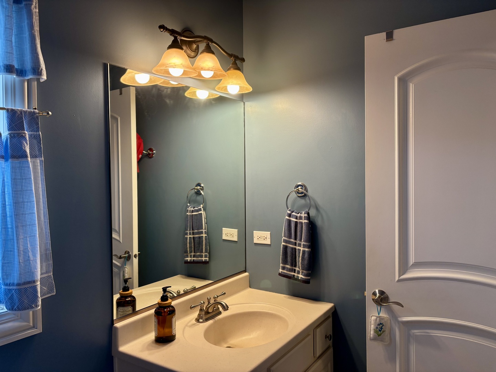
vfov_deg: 53.1
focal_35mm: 26
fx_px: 373
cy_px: 186
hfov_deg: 67.3
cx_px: 248
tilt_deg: -2.2
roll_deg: +0.4
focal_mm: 5.96
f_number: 1.6
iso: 50
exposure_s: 1/120
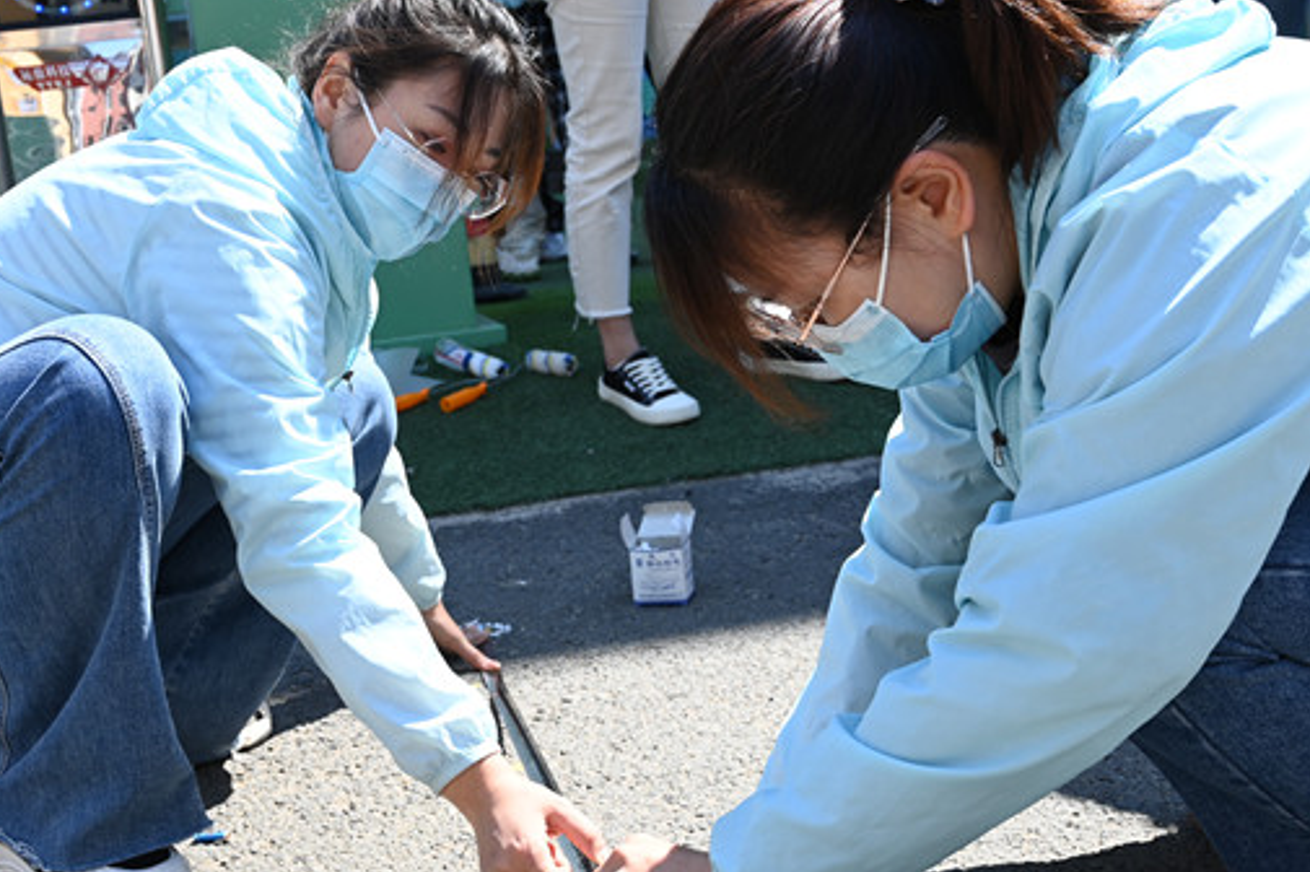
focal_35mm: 49
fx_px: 1782
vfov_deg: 27.5
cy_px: 484
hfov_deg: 40.2
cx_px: 519
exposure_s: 1/250
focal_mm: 33
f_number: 8
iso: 250
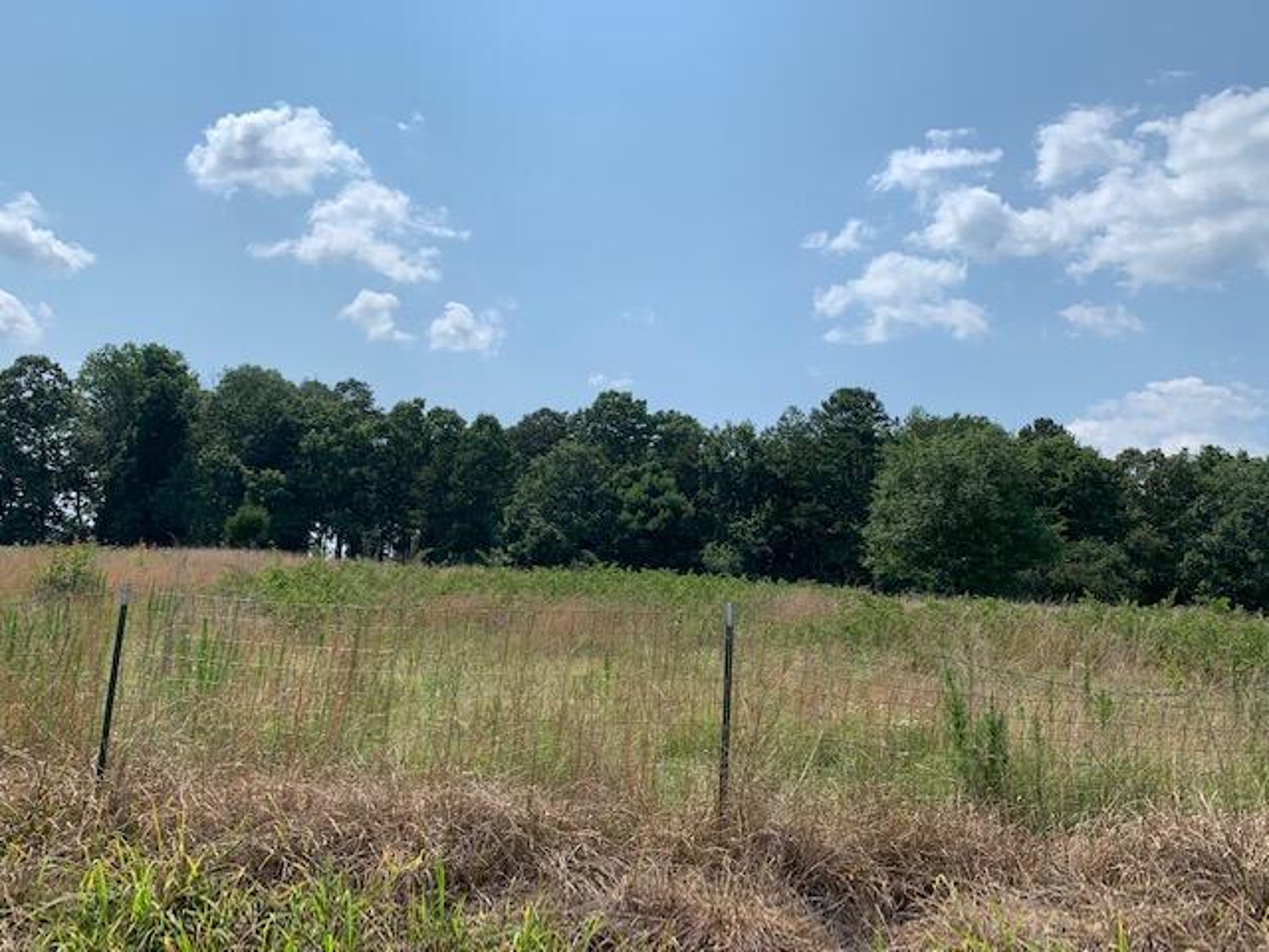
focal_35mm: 26
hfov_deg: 67.3
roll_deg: -1.8
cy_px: 476
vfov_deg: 53.1
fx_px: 953
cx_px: 634
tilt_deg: +11.9
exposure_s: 1/4274
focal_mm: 4.25
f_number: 1.8
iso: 25
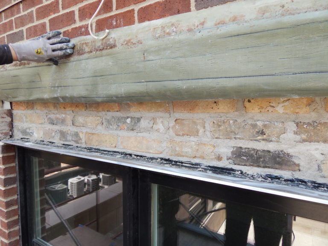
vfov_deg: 58.9
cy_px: 123
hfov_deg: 73.9
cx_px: 164
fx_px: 218
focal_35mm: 23
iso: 125
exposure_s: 1/200
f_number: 3
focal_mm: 4
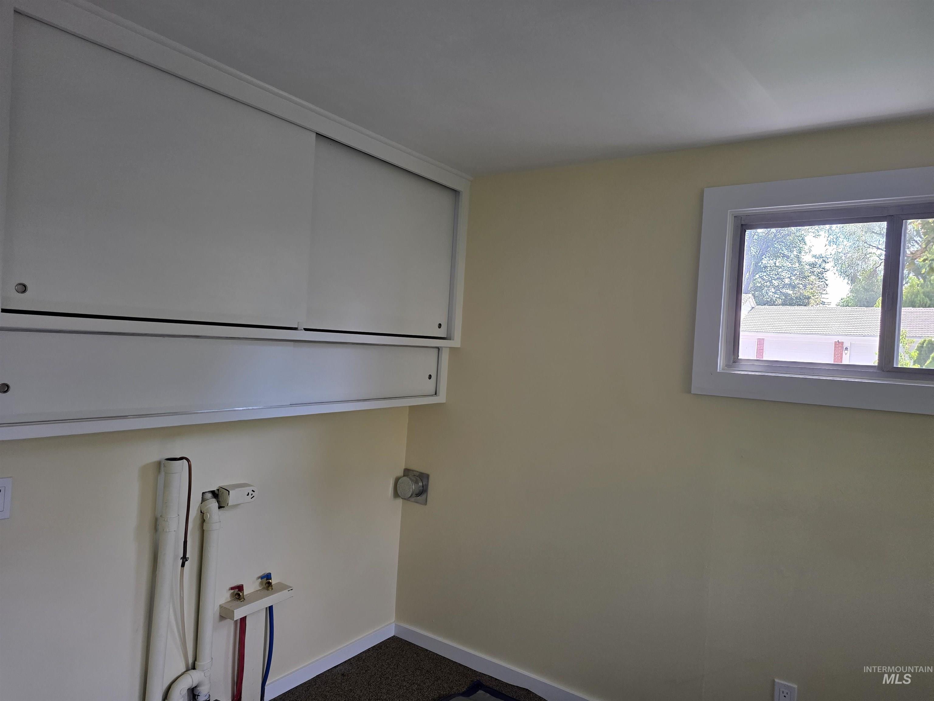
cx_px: 467
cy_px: 350
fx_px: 621
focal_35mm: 23
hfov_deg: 73.9
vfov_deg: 58.9
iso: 200
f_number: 1.7
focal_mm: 6.3
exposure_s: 1/180
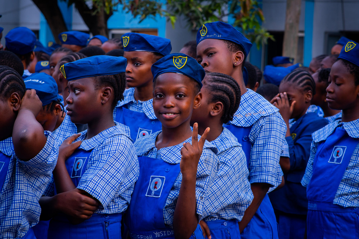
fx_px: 1271
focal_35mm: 128
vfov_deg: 10.8
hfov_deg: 16.1
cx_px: 180
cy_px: 120
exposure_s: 1/160
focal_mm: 85
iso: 320
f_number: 6.3
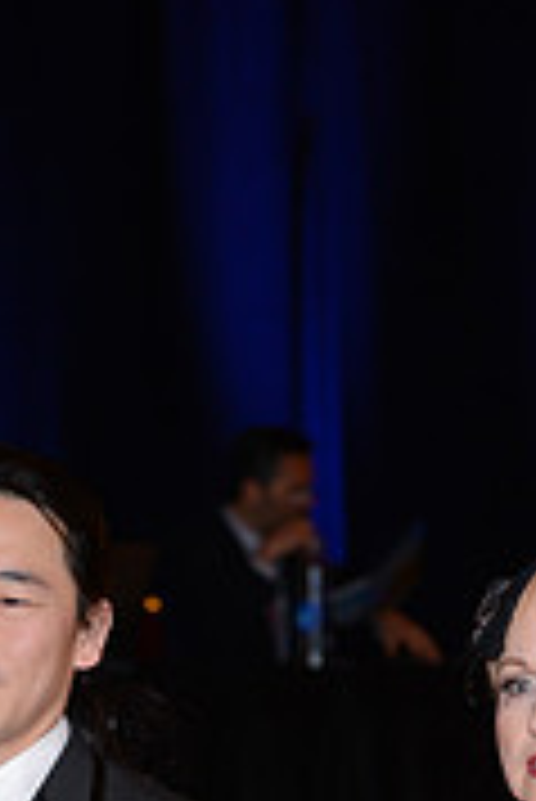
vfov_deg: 6.9
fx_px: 6530
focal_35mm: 293
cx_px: 254
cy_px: 1242
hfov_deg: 4.7
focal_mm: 90
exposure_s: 1/200
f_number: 4.5
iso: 1250
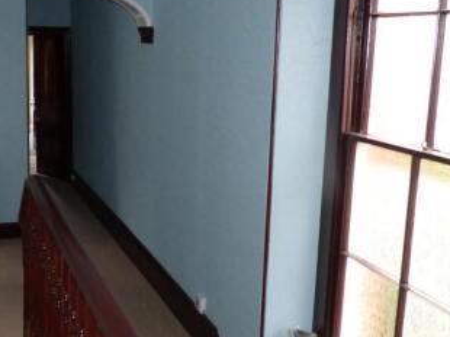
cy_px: 156
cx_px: 118
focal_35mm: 47
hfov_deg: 39.5
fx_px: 611
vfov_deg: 30.8
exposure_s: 1/60
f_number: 4
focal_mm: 4.5
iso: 400
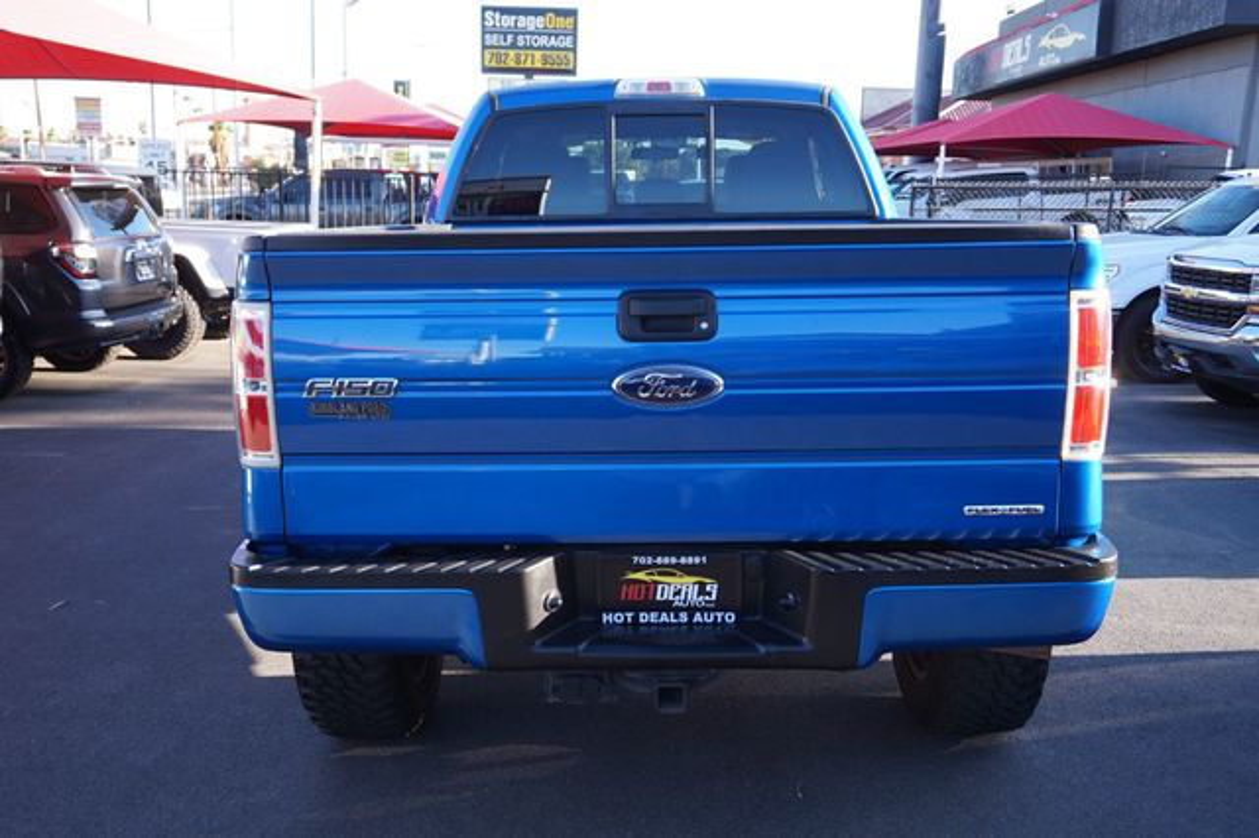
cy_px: 419
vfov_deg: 41.7
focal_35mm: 32
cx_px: 630
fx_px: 1101
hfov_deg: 59.5
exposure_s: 1/80
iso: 100
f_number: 5
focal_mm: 21
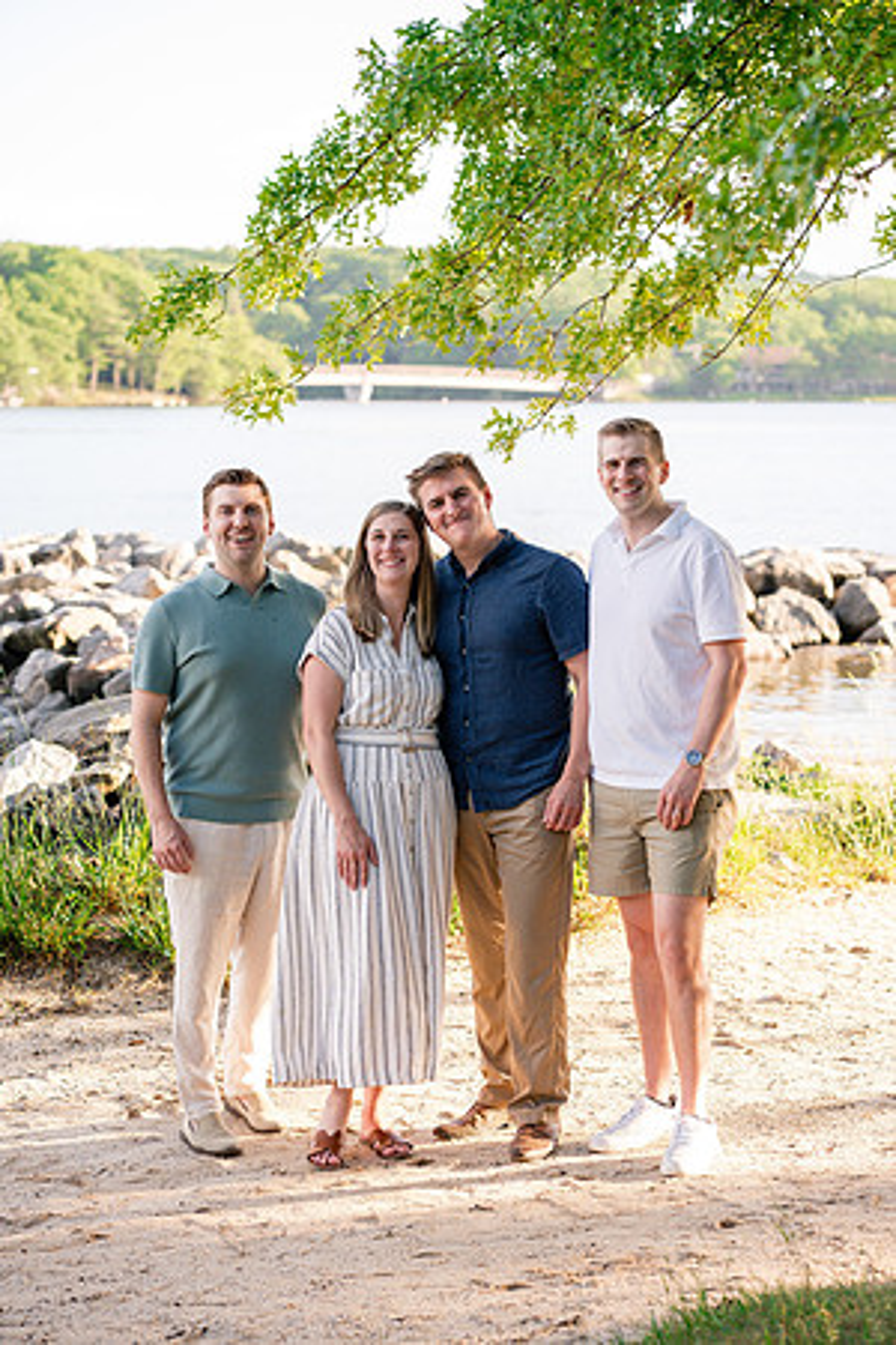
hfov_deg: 16.1
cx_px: 448
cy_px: 672
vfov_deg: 23.9
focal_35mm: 85
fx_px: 3173
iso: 800
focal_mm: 85
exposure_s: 1/640
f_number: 4.5
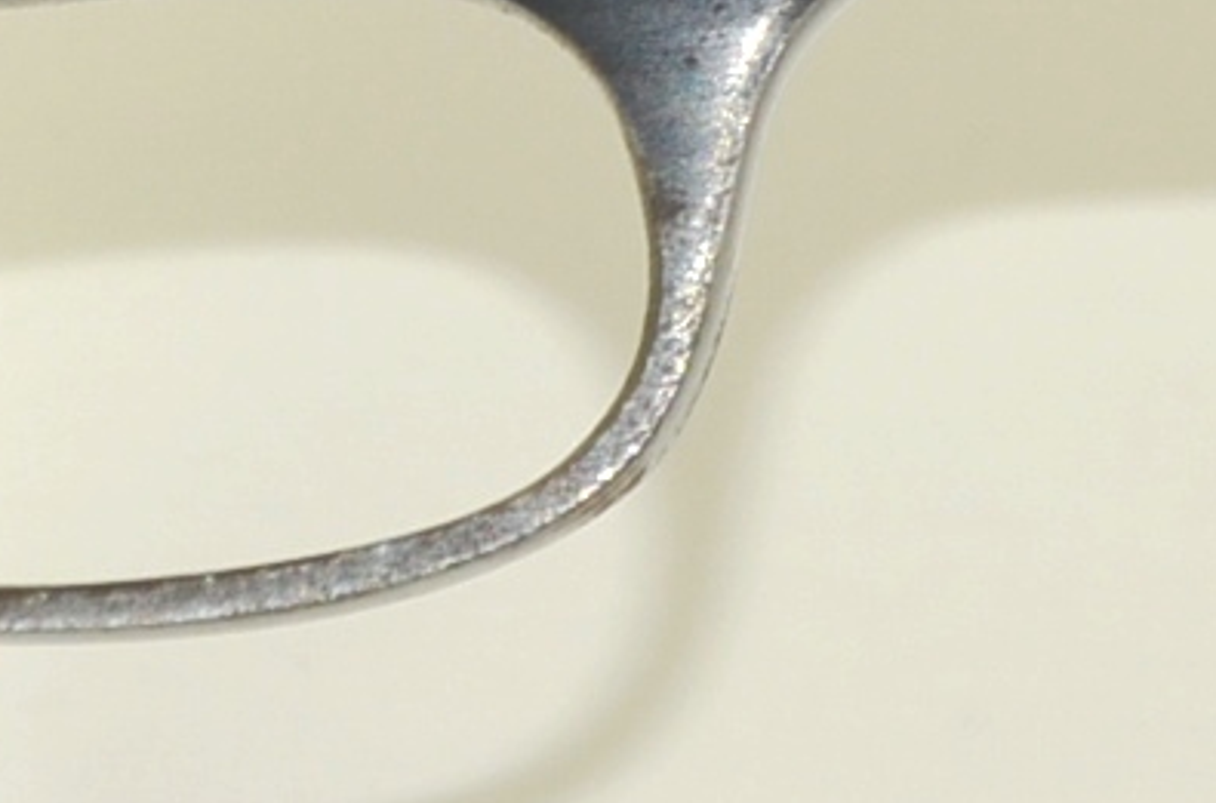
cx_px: 1727
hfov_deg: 2.9
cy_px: -914
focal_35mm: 702
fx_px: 23650
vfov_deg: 1.9
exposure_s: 1/125
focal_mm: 75
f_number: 5.3
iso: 200
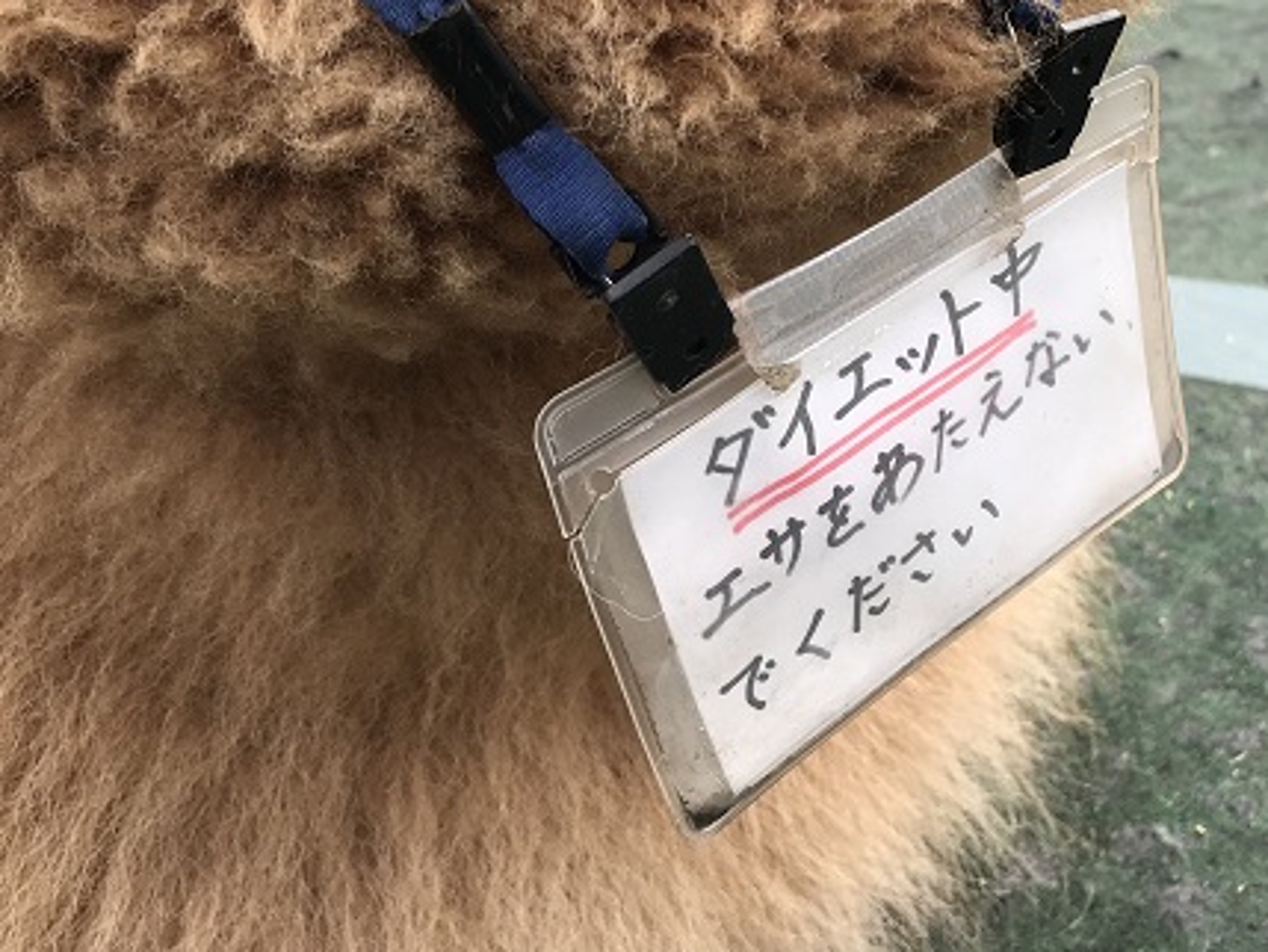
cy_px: 310
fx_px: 1722
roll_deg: +2.5
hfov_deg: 39.6
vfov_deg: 30.6
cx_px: 907
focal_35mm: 47
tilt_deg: -26.5
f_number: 1.8
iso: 20
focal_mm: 3.99
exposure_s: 1/465
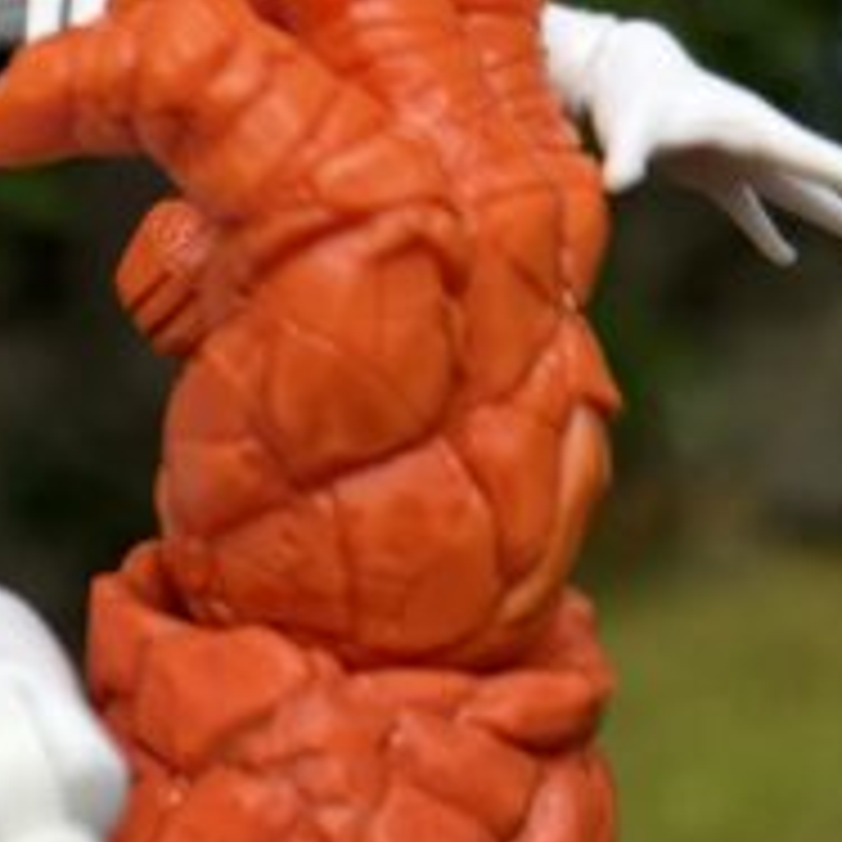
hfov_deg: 15.8
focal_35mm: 97
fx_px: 2669
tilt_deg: +0.8
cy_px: 1051
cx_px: -567
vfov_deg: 17.0
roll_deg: +2.0
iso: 80
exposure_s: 1/391
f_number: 1.78
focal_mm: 6.76
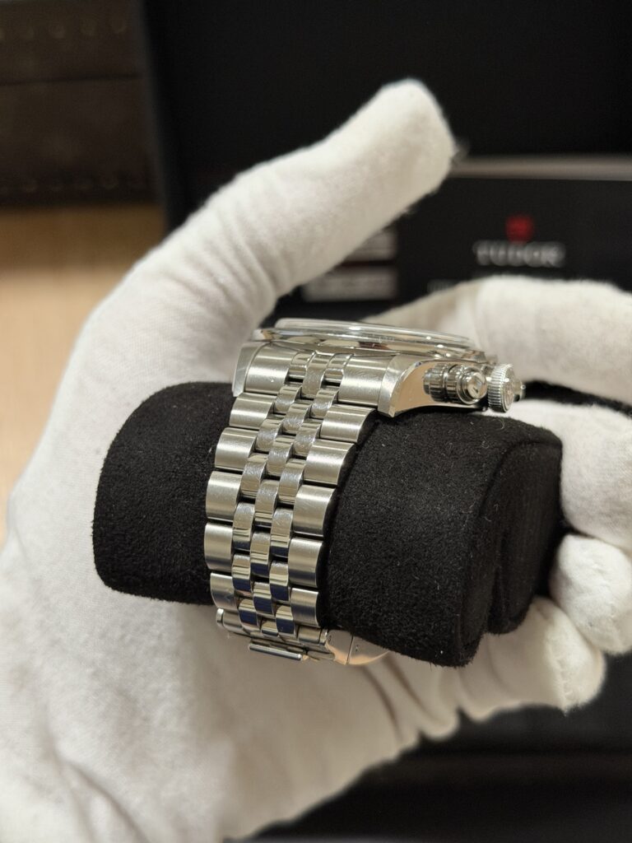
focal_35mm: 48
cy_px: 422
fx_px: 1168
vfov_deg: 39.7
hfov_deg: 30.3
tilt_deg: -61.9
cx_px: 316
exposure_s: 1/40
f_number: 1.78
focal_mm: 6.76
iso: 250
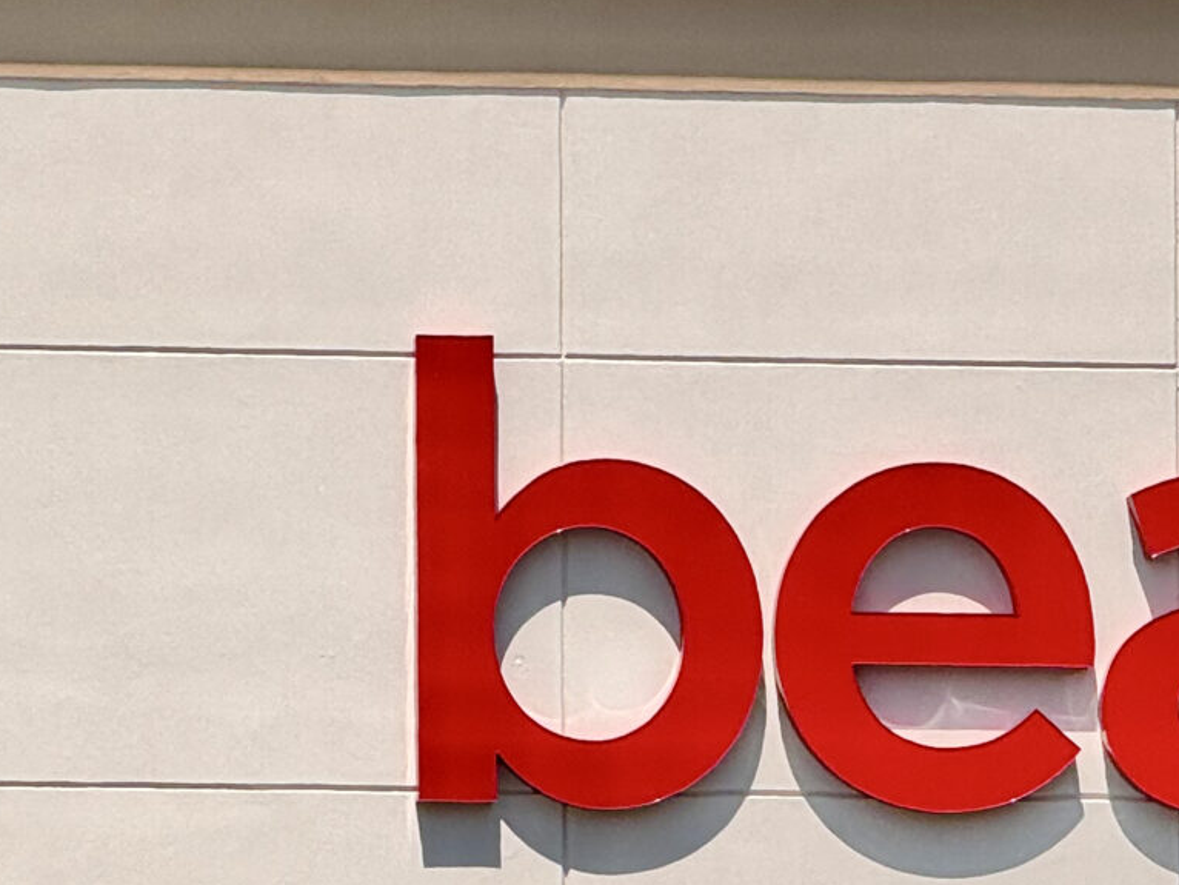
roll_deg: +0.0
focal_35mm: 401
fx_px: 13662
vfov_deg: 3.7
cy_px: 803
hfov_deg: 4.9
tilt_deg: +4.6
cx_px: 703
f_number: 2.8
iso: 50
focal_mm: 15.66
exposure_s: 1/2817
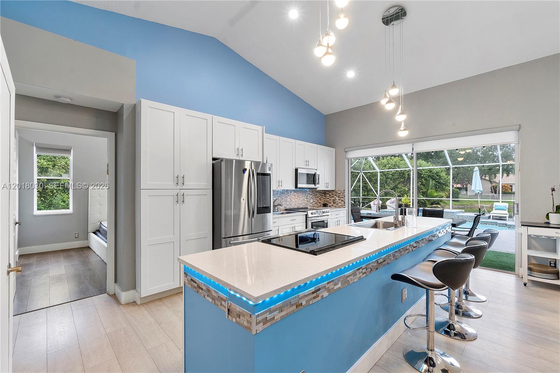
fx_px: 233
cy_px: 186
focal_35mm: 15
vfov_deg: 77.3
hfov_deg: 100.4
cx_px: 280
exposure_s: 1/6
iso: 160
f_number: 11
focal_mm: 10
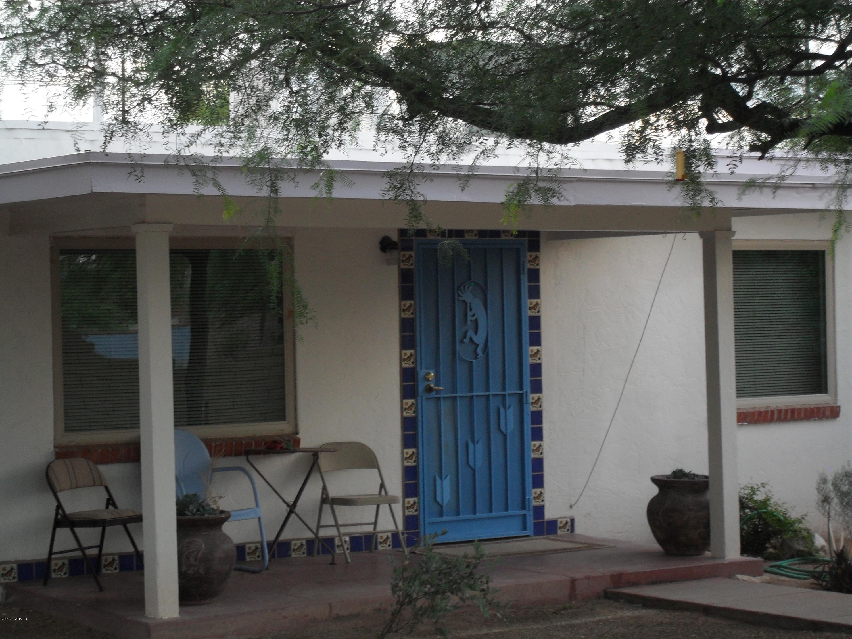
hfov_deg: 21.8
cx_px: 426
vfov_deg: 16.4
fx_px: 2215
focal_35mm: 90
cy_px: 320
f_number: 4.7
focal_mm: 15.9
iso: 120
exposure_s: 1/60
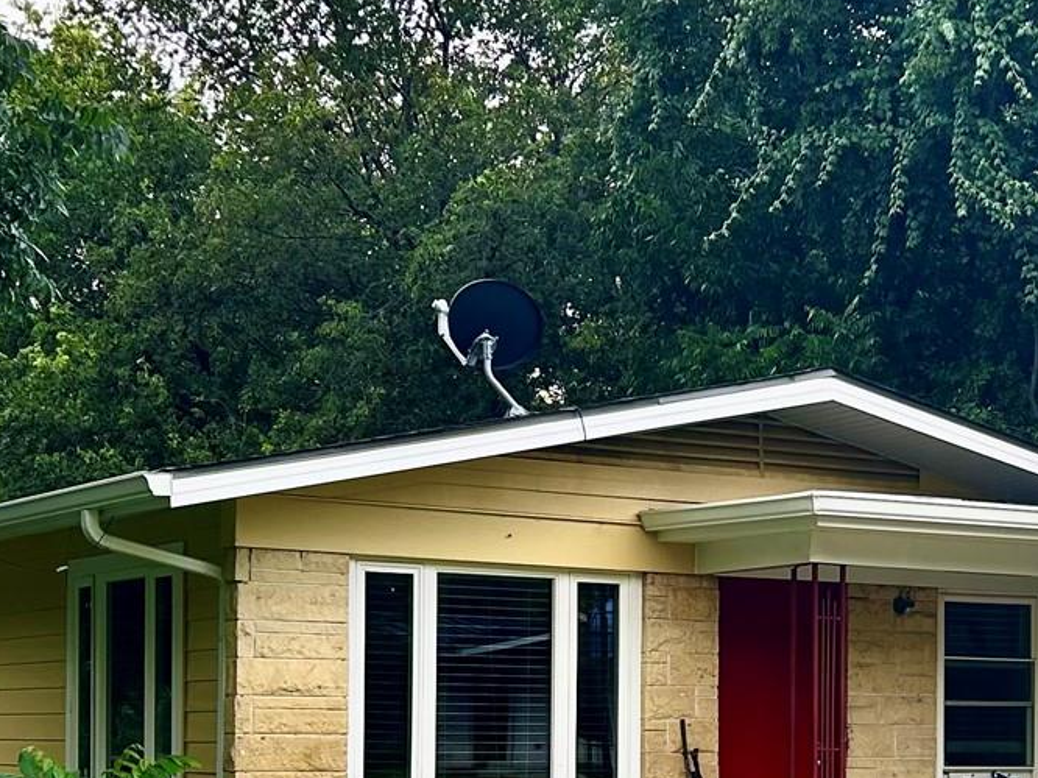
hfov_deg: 24.2
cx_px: 757
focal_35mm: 80
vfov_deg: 18.1
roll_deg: -1.2
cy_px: 723
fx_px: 2398
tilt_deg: +1.3
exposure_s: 1/666
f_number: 1.5
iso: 50
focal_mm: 5.7
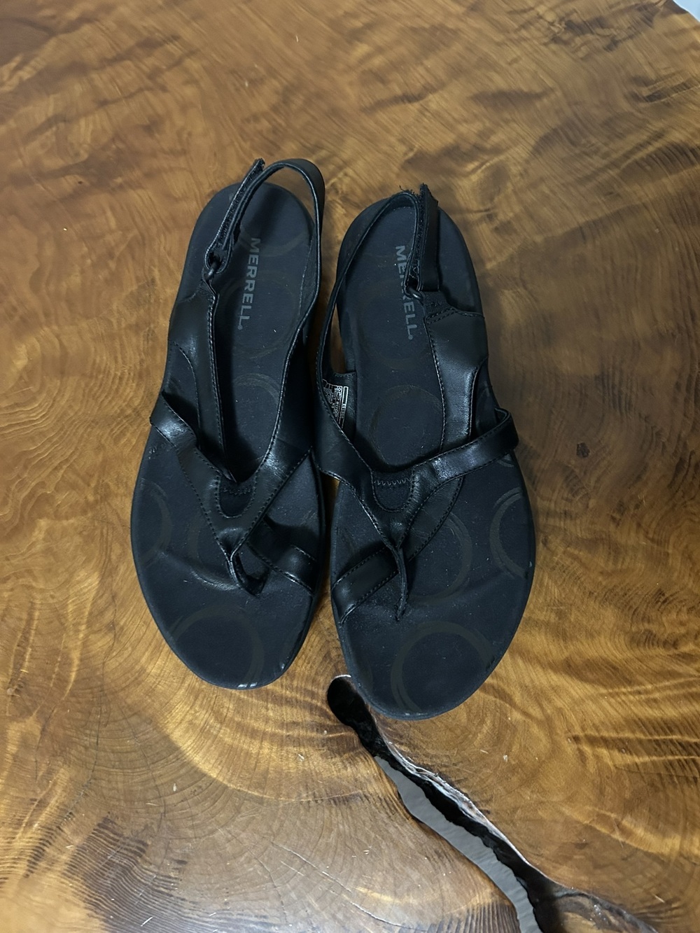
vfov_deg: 67.3
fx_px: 701
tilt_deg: -74.2
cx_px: 350
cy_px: 466
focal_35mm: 26
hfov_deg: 53.1
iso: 640
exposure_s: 1/40
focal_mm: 5.7
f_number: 1.5
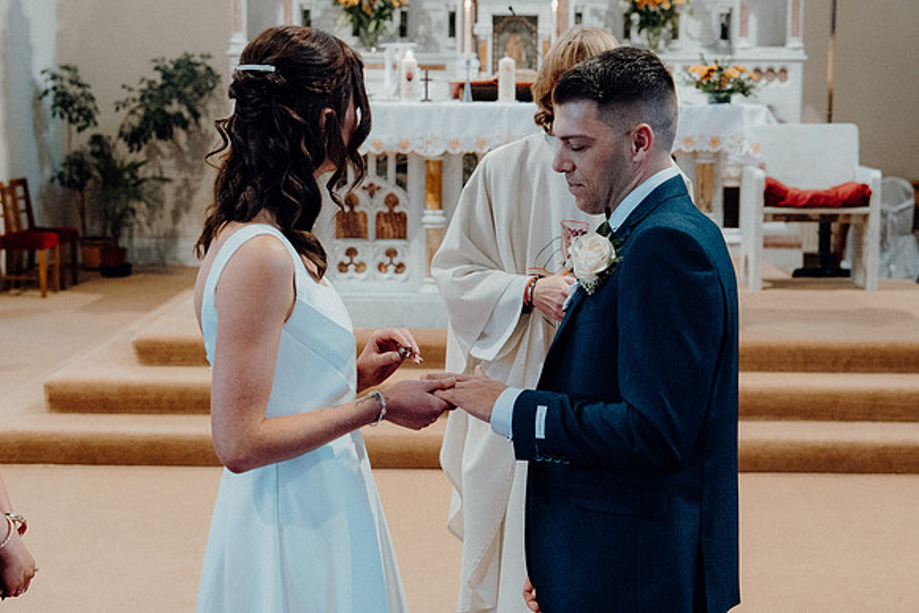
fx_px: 1634
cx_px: 460
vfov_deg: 21.3
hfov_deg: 31.4
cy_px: 306
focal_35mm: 64
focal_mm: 43
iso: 3200
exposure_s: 1/160
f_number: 3.5
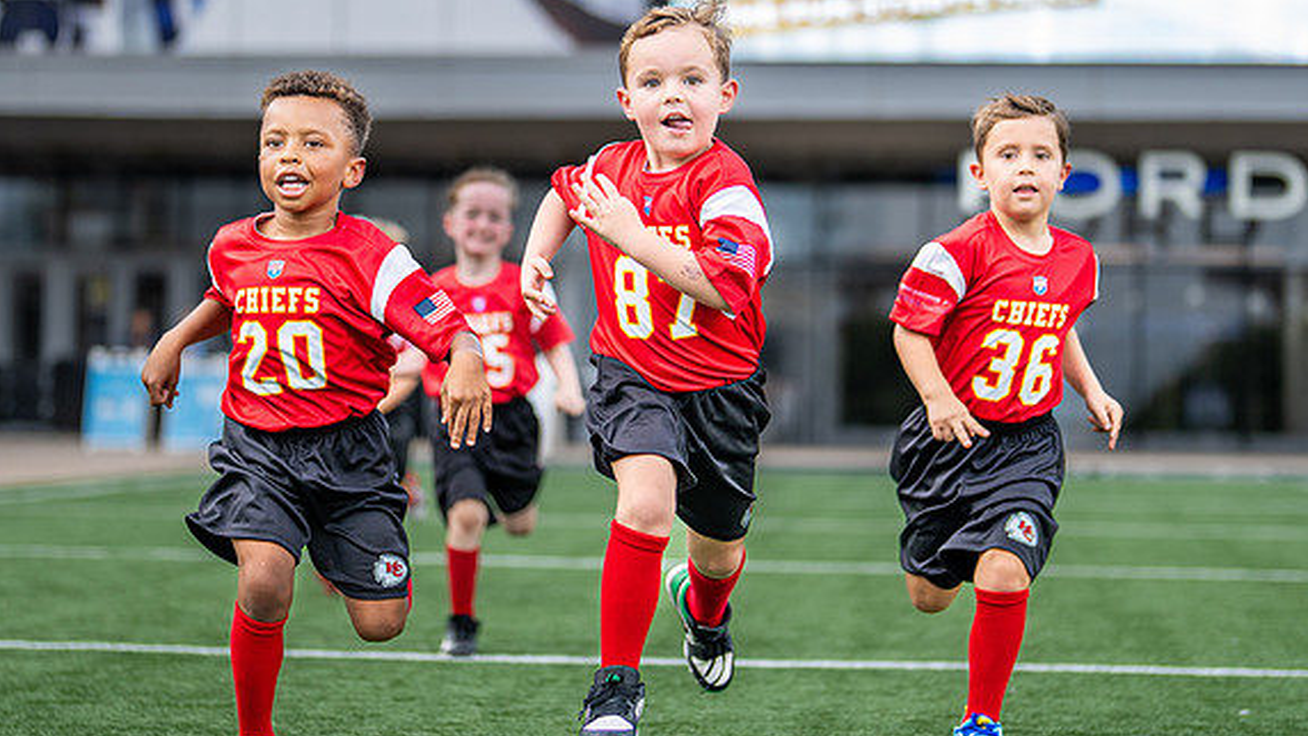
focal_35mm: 99
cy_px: 266
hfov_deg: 21.6
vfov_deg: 12.2
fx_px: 3434
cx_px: 613
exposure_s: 1/1600
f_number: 1.2
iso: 100
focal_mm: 50
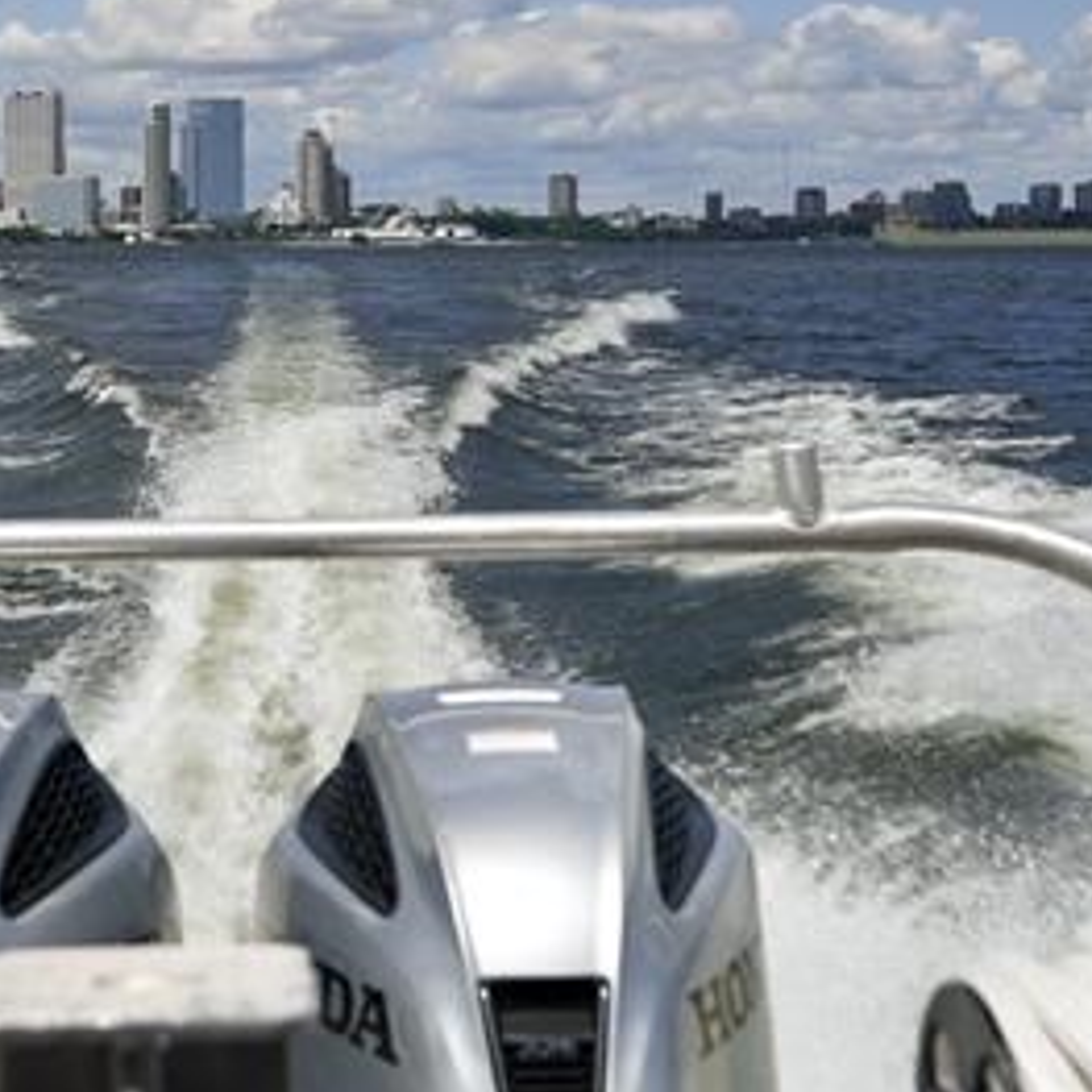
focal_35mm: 61
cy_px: 340
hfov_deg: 27.5
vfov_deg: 27.9
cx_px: 203
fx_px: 2177
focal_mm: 29
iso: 200
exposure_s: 1/160
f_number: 4
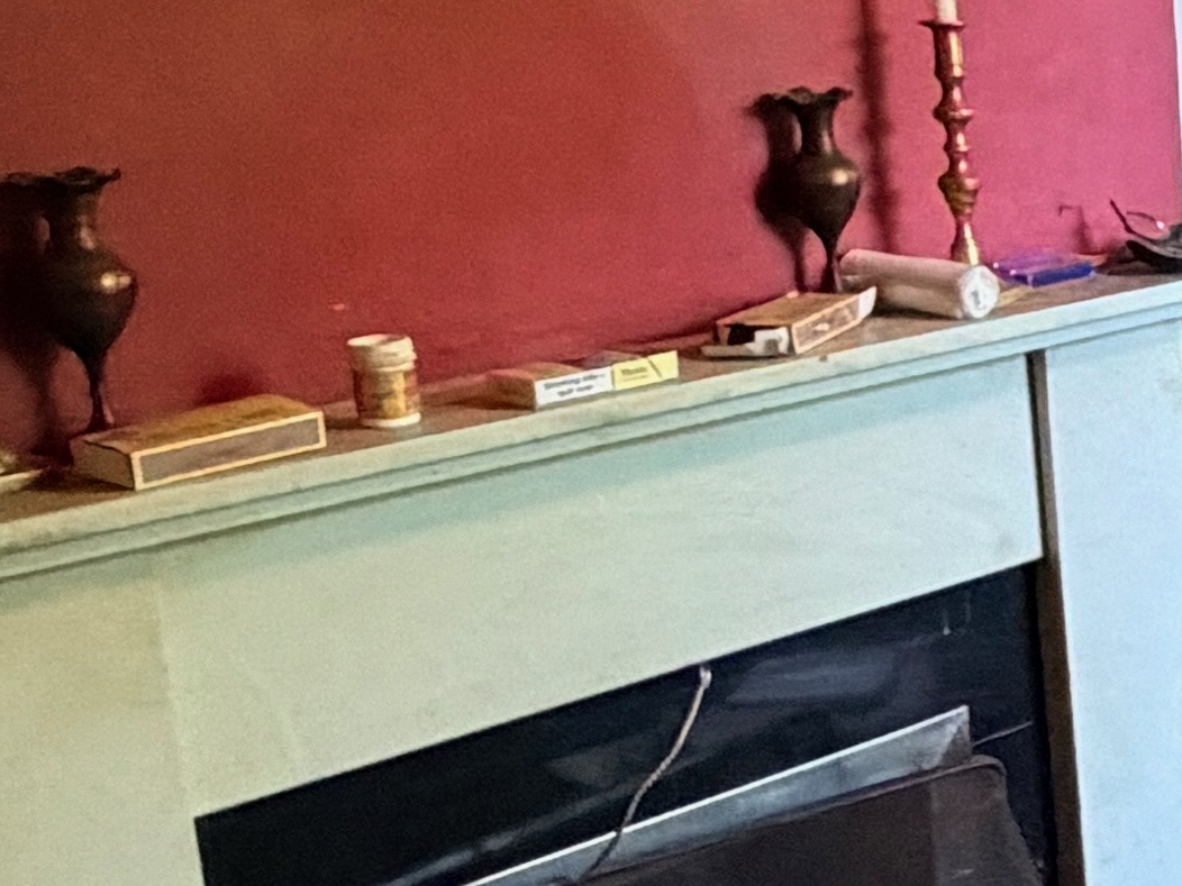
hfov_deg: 20.1
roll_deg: +0.6
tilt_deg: -12.1
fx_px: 2595
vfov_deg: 19.4
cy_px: 382
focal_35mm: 76
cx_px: 2009
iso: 800
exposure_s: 1/50
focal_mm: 2.22
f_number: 2.2
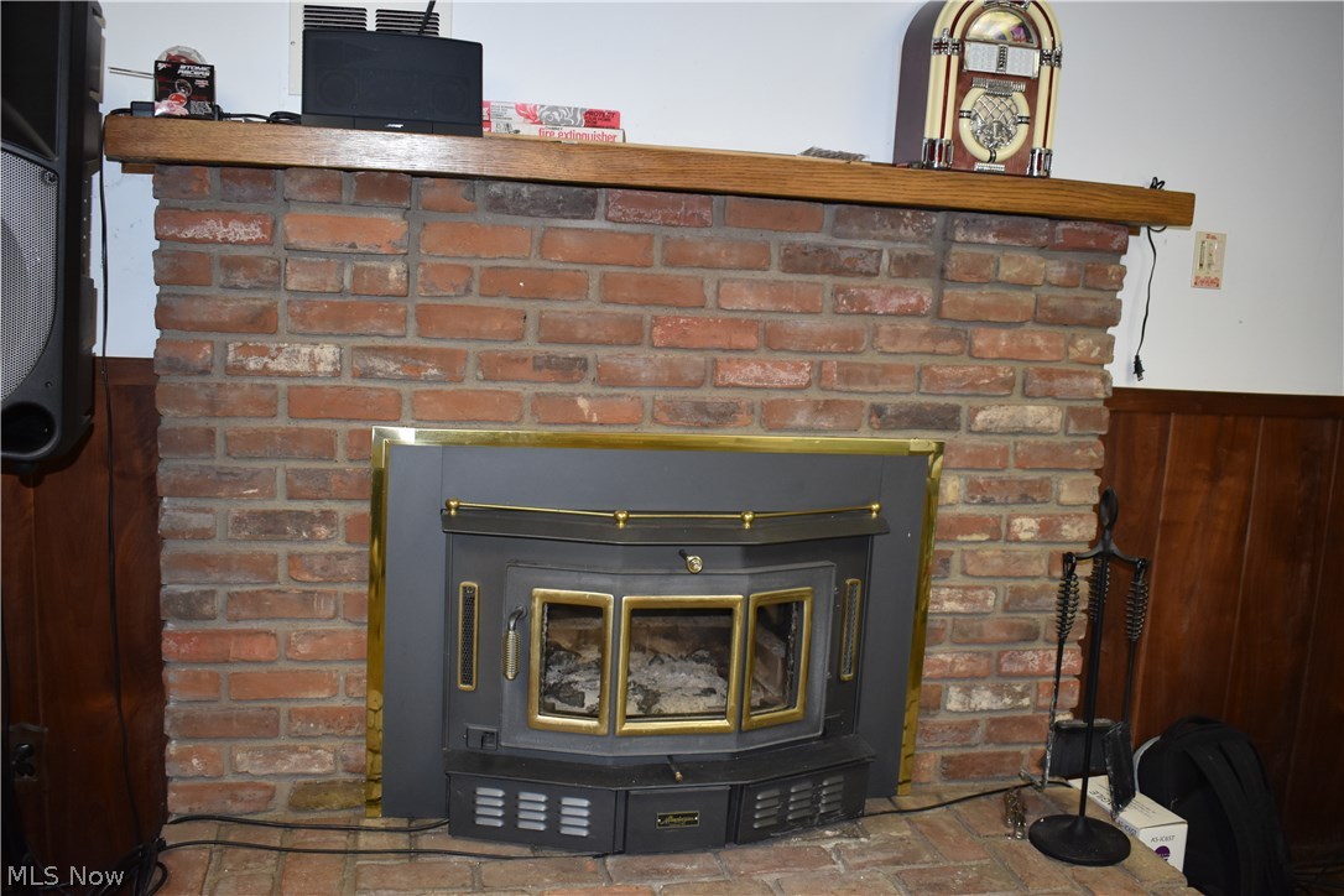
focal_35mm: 33
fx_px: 1232
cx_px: 672
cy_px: 448
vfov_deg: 40.0
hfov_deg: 57.2
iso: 1000
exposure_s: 1/60
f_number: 3.8
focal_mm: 22
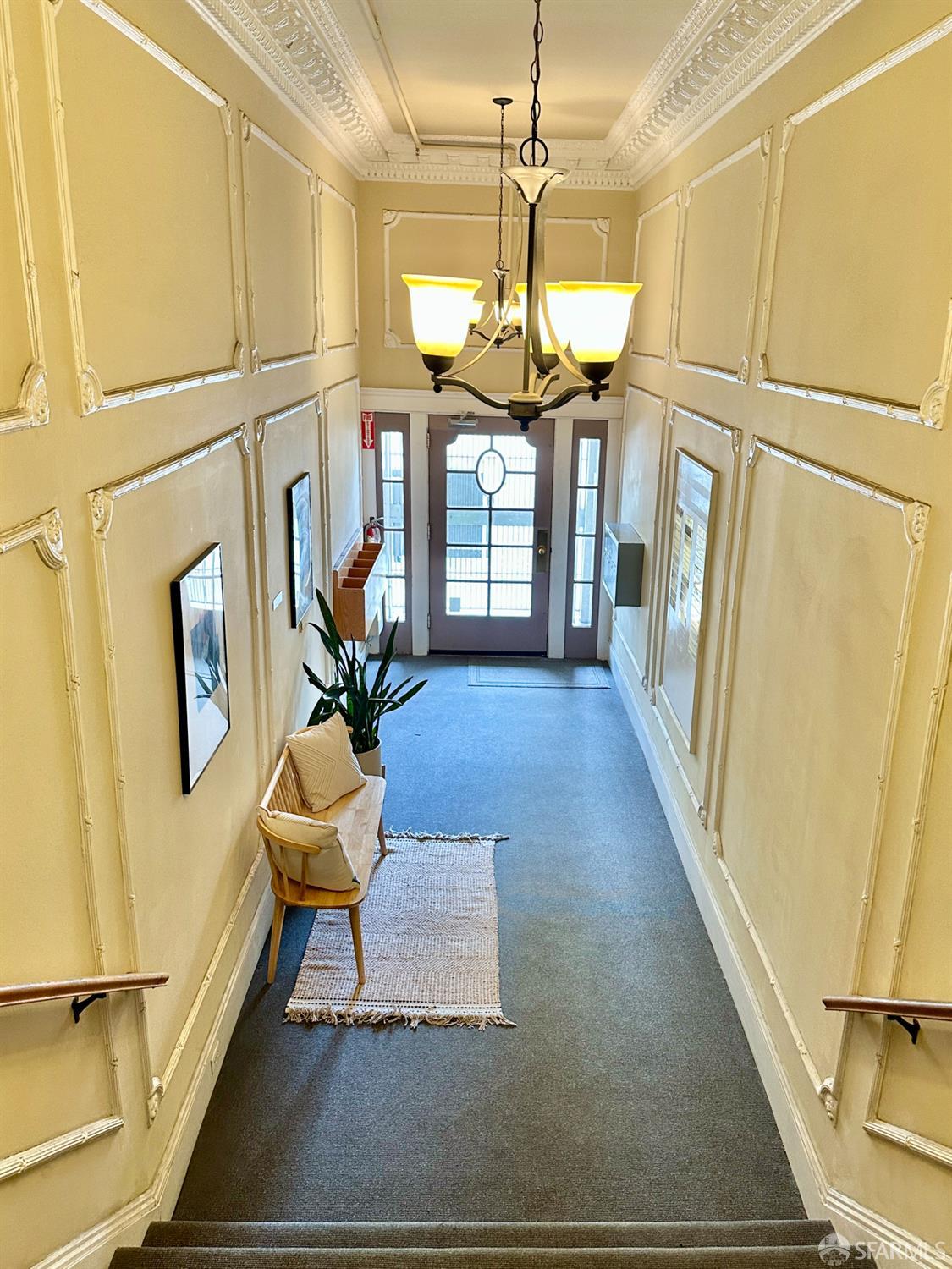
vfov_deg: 71.6
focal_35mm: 24
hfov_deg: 56.8
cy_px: 634
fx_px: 880
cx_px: 476
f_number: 1.78
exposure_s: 1/60
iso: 250
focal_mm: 6.86
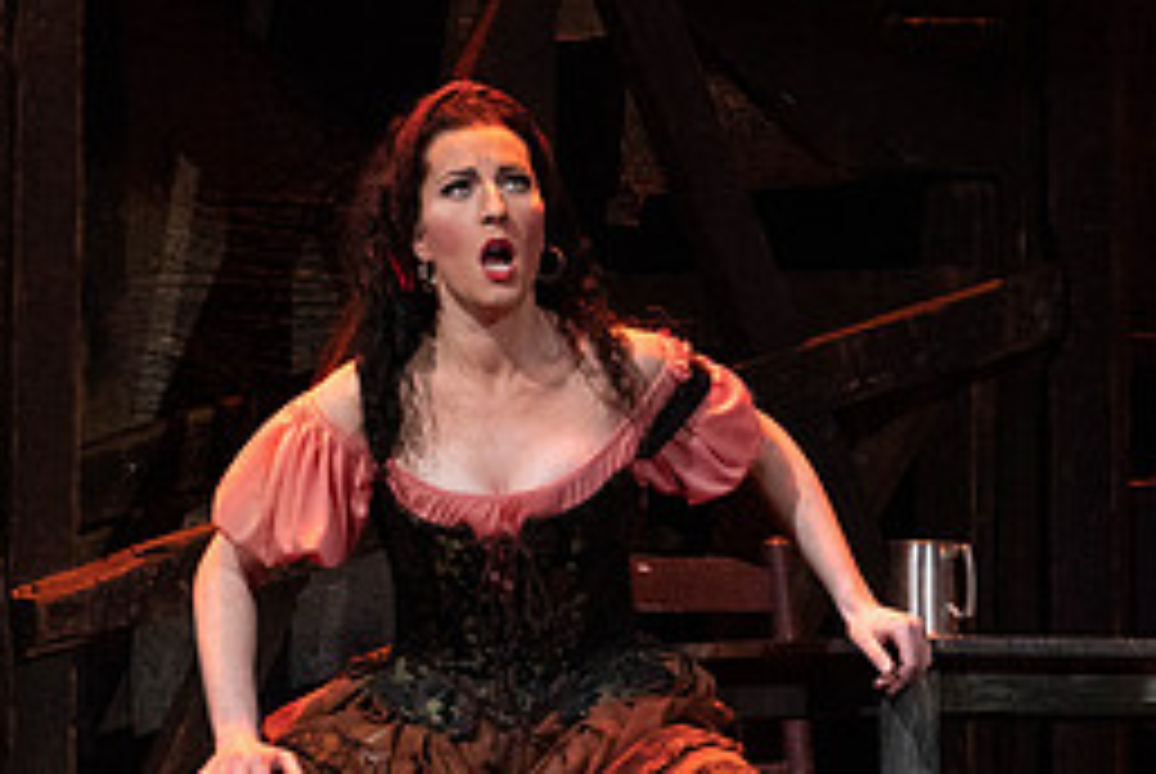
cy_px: 450
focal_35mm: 517
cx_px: 525
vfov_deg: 2.7
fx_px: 16620
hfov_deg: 4.0
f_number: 8
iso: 6400
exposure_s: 1/200
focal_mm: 200
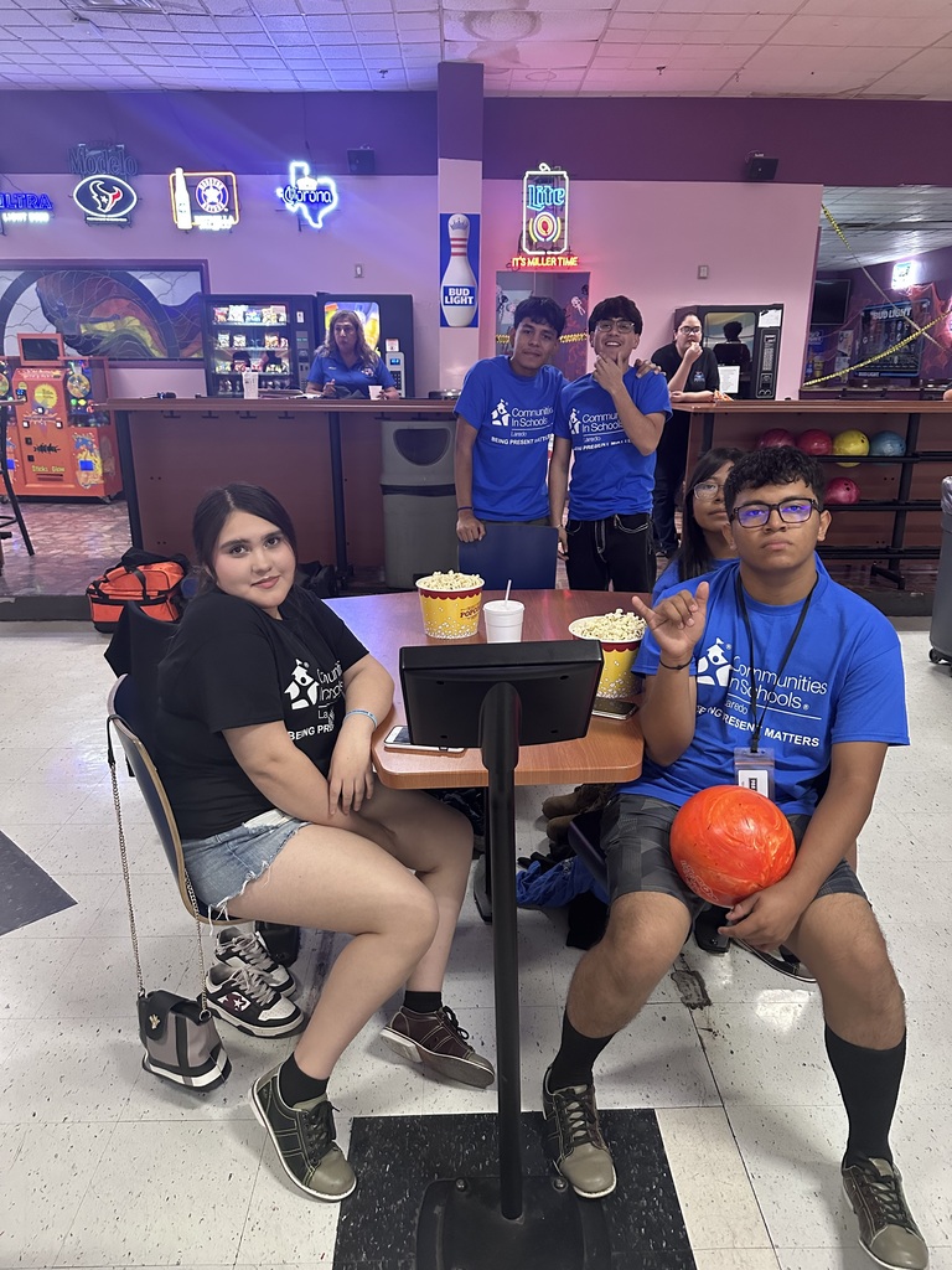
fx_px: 880
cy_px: 635
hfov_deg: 56.8
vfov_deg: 71.6
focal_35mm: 24
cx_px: 476
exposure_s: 1/60
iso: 800
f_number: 1.78
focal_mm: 6.86
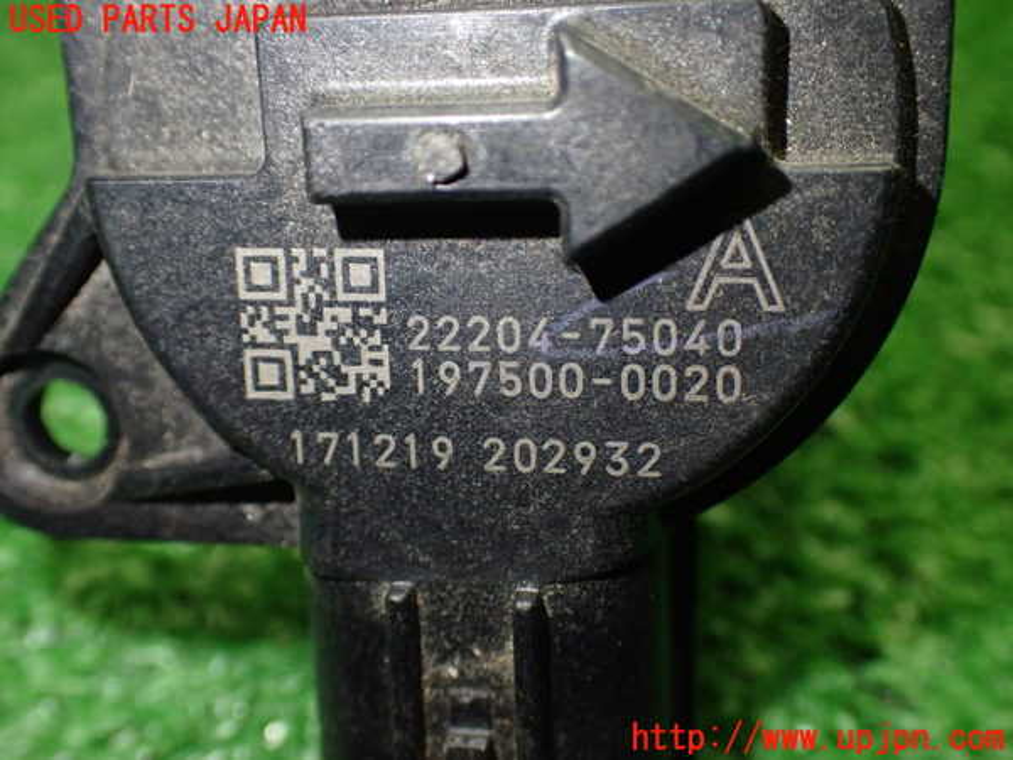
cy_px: 380
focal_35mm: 41
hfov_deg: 45.8
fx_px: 1200
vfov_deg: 35.1
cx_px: 506
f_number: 2.8
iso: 800
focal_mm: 7.31
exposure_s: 1/160
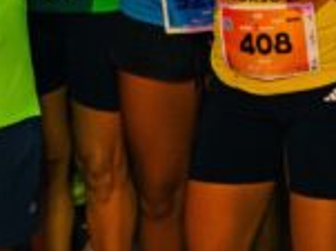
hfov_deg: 8.2
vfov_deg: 6.4
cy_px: -143
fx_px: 2221
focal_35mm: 229
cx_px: 665
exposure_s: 1/250
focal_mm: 35
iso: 4000
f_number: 1.4
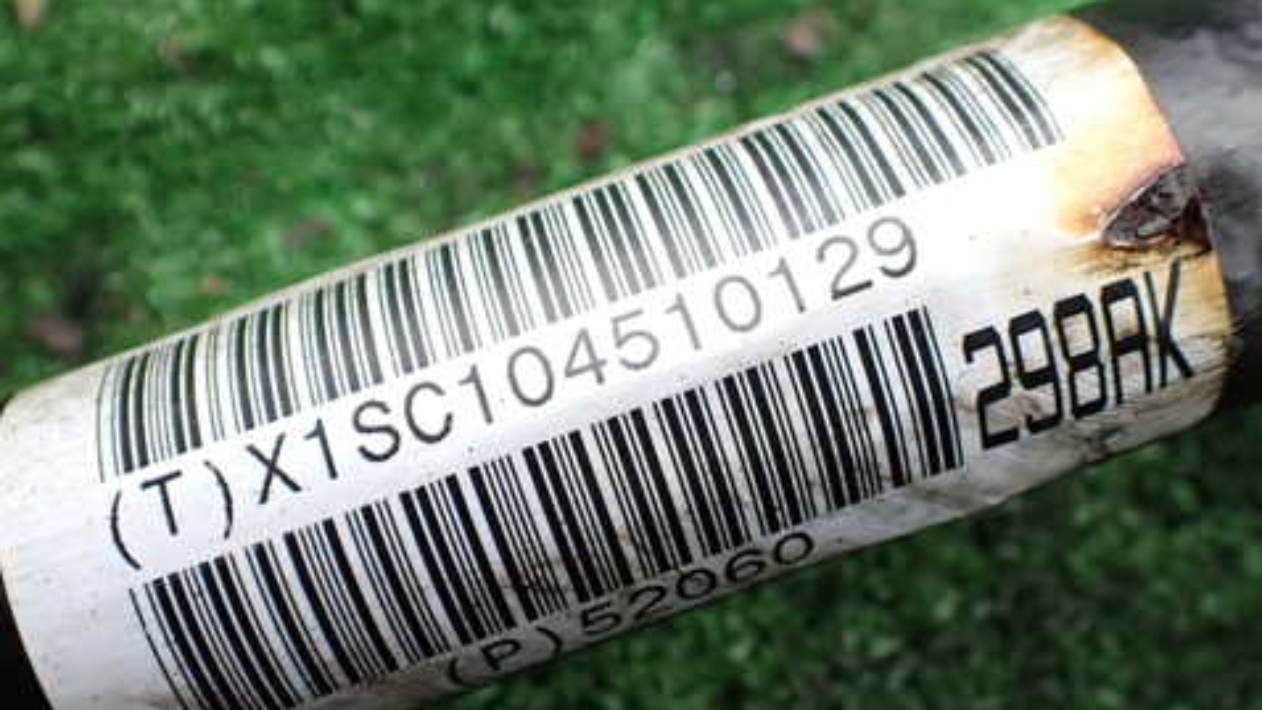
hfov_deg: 49.4
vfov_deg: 29.0
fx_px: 1372
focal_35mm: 41
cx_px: 620
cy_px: 380
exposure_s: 1/125
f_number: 2.3
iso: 250
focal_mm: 5.4
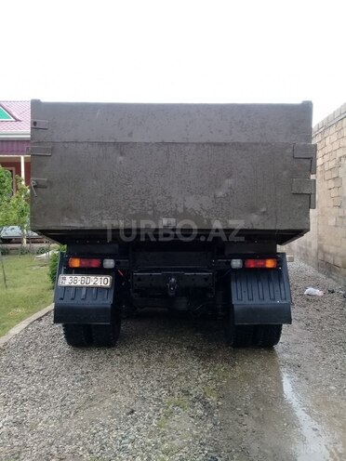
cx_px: 173
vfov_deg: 58.4
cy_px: 230
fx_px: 413
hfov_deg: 45.4
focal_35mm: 31
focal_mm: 3.3
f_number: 2.2
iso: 80
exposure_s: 1/33
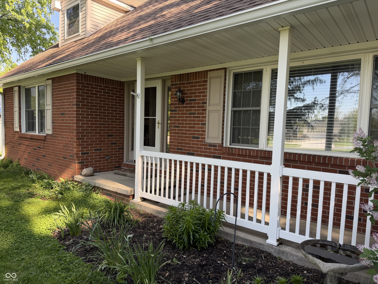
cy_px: 142
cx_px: 189
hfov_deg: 71.6
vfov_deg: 56.8
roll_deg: -1.7
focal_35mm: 24
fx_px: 262
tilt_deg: -2.5
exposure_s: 1/393
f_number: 1.78
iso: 80
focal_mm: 6.76
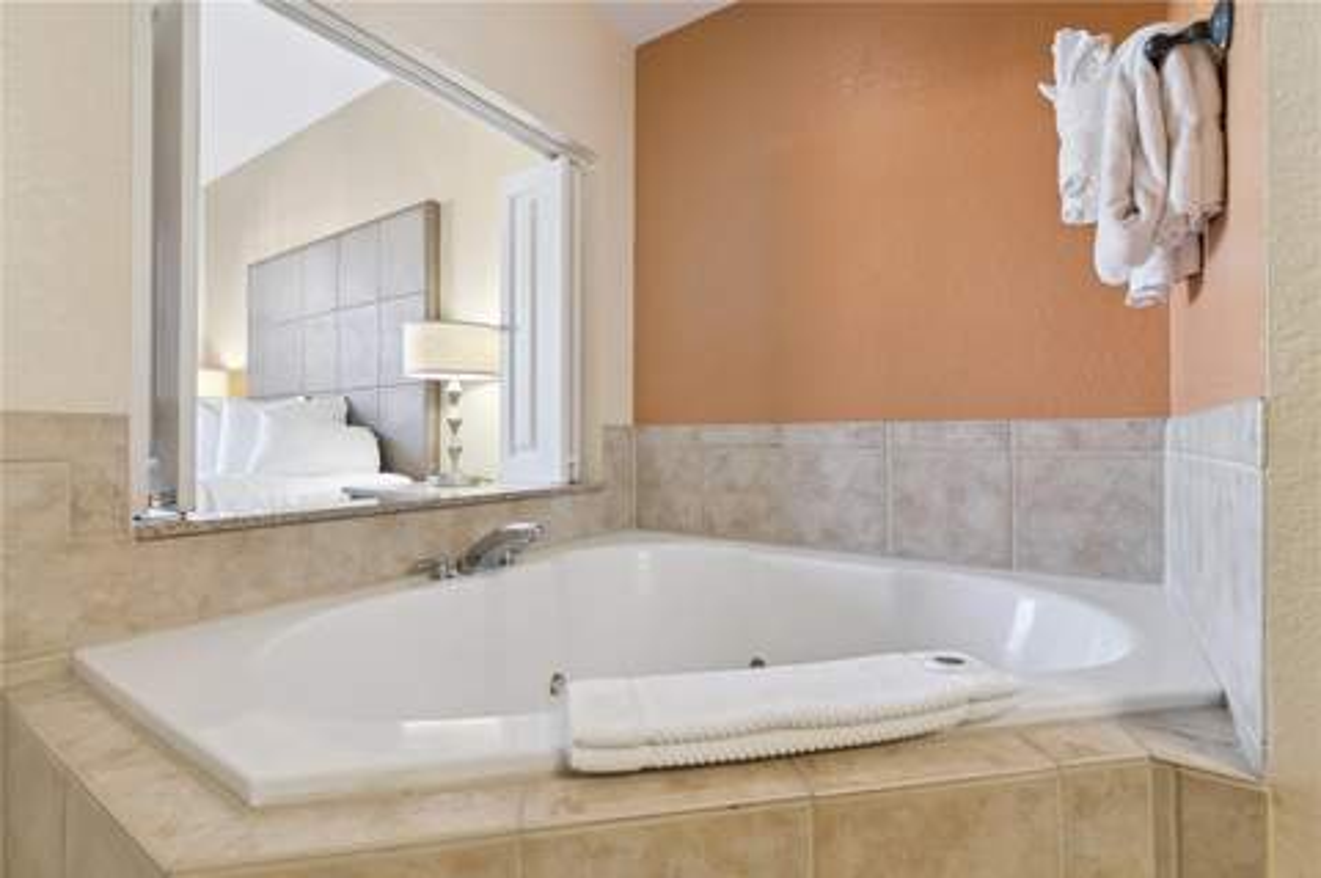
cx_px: 660
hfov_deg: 96.8
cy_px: 439
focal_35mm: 16
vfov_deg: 73.6
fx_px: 587
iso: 200
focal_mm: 16
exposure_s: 1/8
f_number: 10
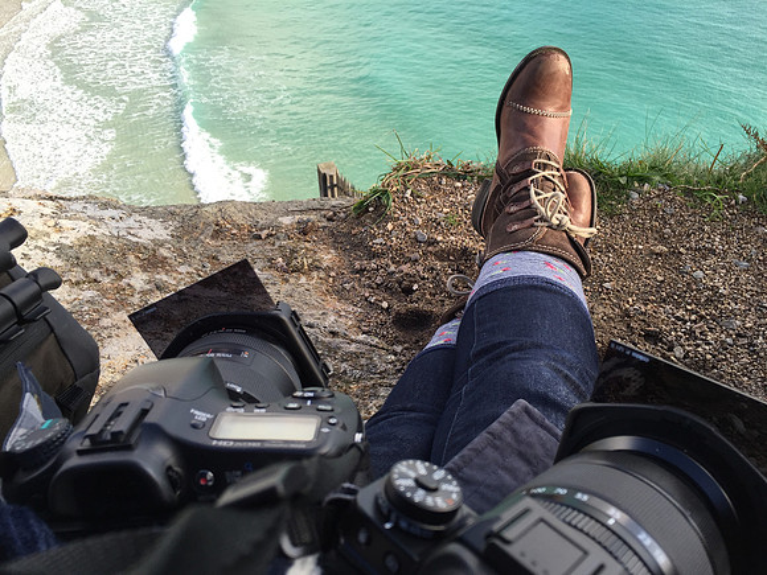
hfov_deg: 61.7
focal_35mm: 29
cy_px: 288
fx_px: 643
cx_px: 384
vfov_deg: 48.2
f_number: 2.2
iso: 32
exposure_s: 1/350
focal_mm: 4.15
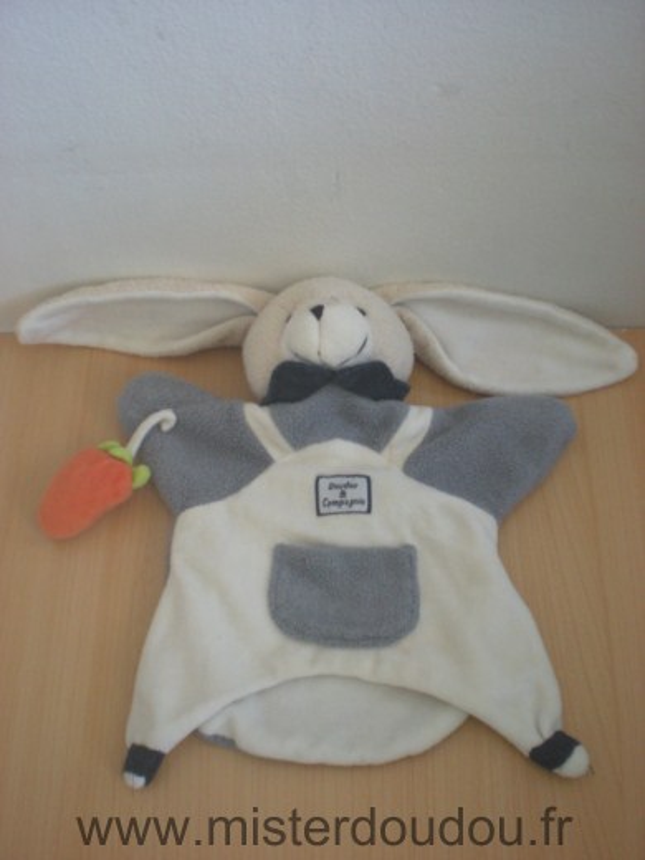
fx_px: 944
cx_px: 322
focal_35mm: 38
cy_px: 430
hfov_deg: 37.7
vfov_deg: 49.0
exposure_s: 1/60.8
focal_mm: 6.3
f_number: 3.1
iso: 197
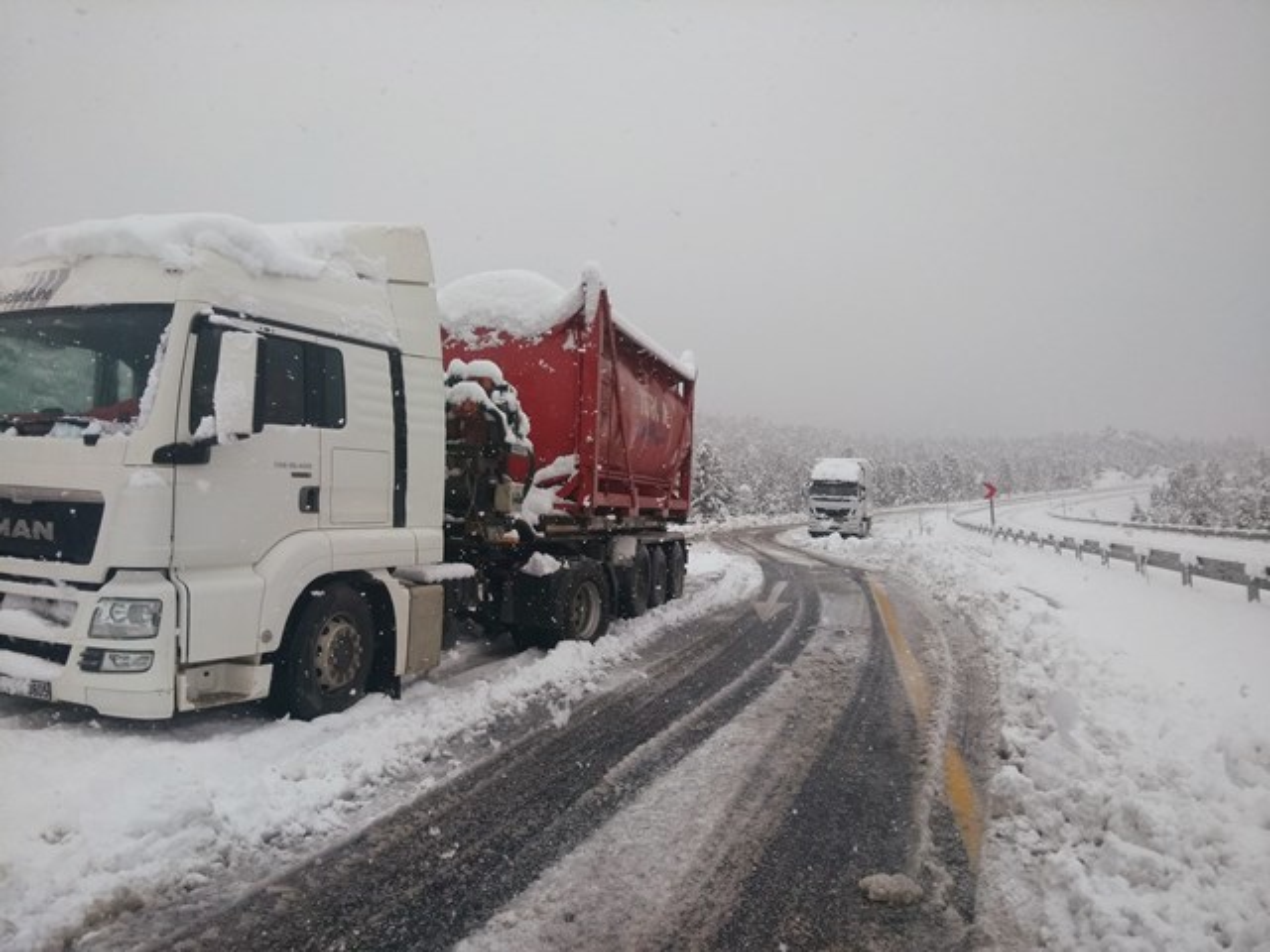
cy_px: 476
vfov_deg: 63.4
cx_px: 635
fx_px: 770
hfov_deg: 79.0
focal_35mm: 21
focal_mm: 3.57
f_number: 2
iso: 103
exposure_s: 1/4210
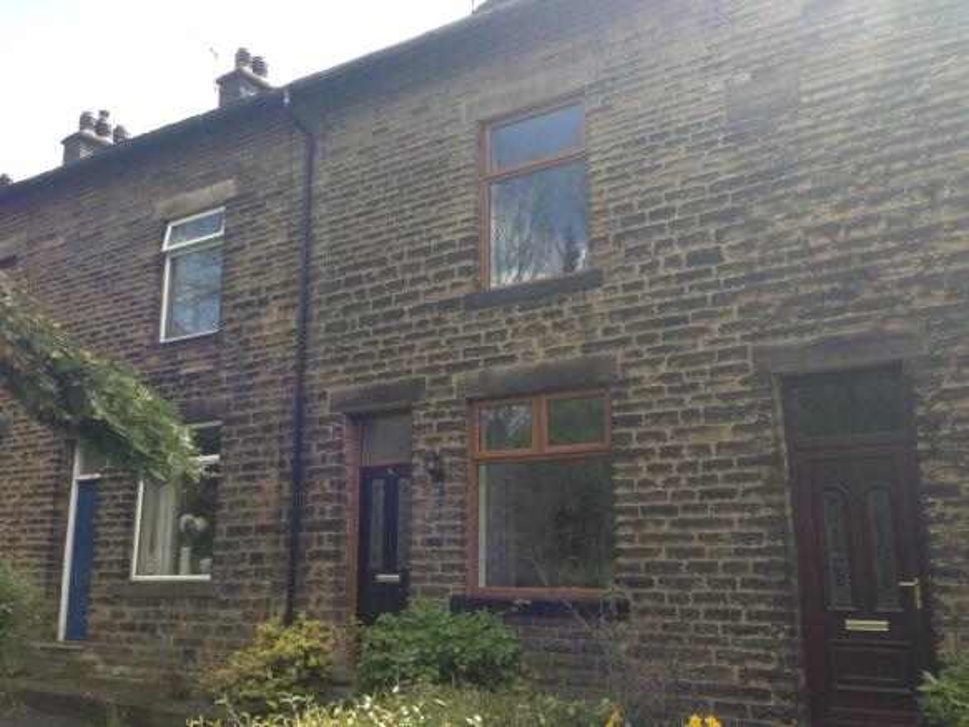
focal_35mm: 33
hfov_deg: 55.4
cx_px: 484
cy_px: 364
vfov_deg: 42.9
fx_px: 924
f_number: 2.4
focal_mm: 4.13
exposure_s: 1/433
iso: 50
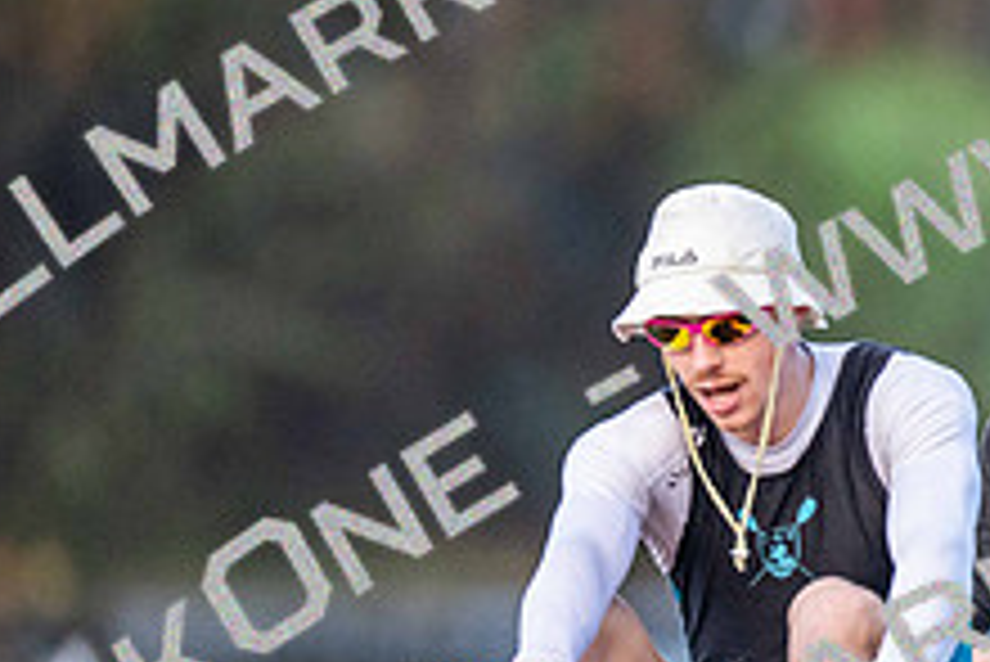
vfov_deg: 0.9
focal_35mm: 1579
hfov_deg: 1.3
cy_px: 363
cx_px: 1269
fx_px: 43449
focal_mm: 600
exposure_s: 1/2500
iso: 2800
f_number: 4
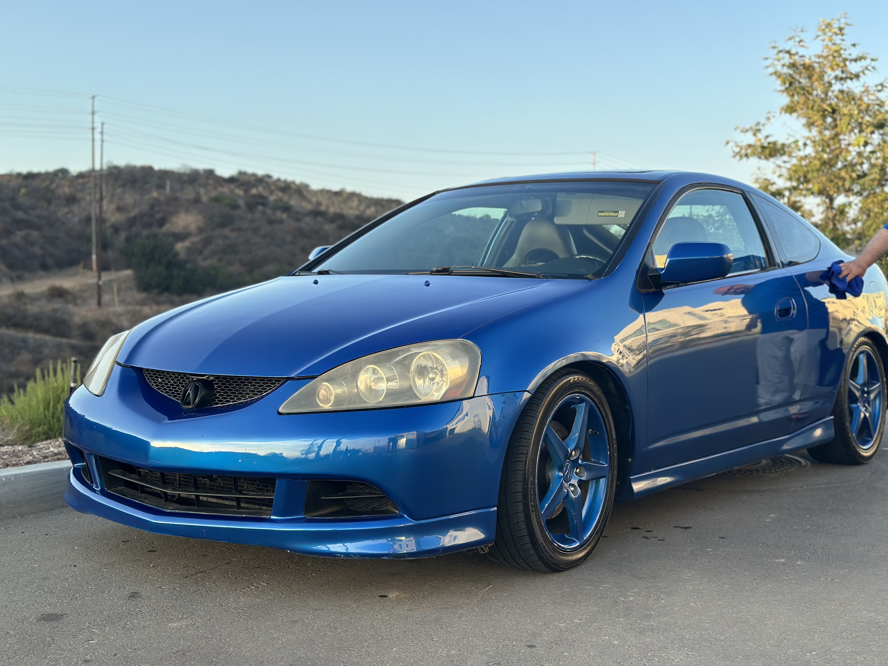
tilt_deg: -2.2
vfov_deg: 30.3
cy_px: 333
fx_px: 1231
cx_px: 444
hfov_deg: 39.7
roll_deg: -0.1
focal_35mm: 48
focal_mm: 6.86
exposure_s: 1/816
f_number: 1.78
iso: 80
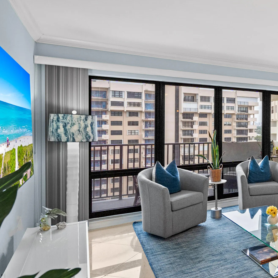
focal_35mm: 31
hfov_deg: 44.4
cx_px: 280
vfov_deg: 52.5
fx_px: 282
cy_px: 127
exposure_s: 1/15
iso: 640
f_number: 4.5
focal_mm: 16
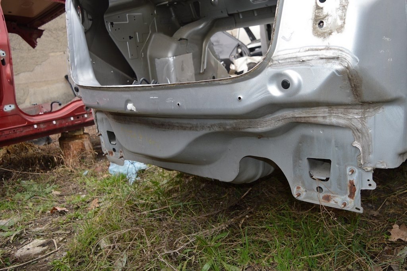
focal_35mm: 30
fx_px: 339
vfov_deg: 43.5
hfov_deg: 62.0
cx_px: 204
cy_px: 136
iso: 110
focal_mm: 20
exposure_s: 1/125
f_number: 4
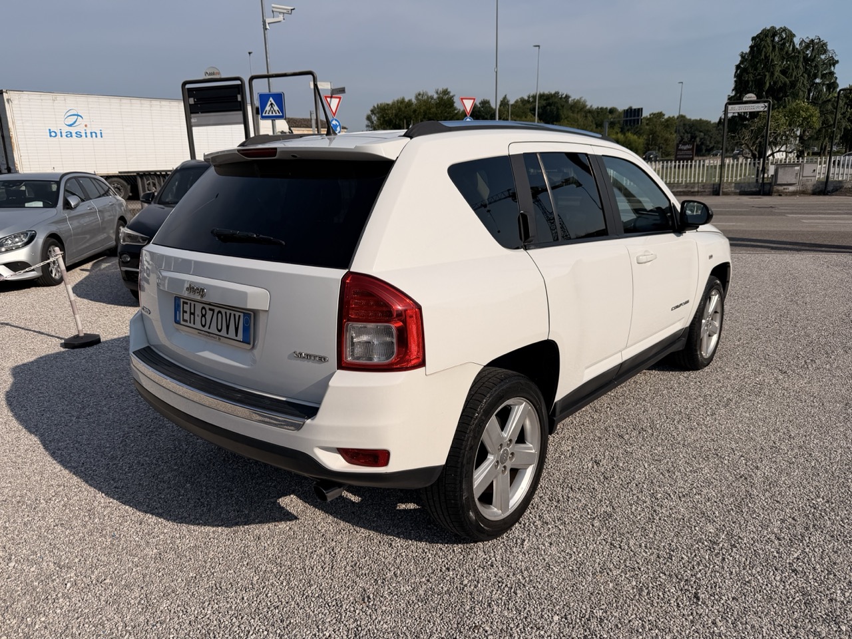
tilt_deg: -13.7
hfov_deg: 71.6
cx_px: 426
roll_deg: +2.0
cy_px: 320
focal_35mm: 24
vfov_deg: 56.8
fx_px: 591
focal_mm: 6.76
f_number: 1.78
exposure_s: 1/11905
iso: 80
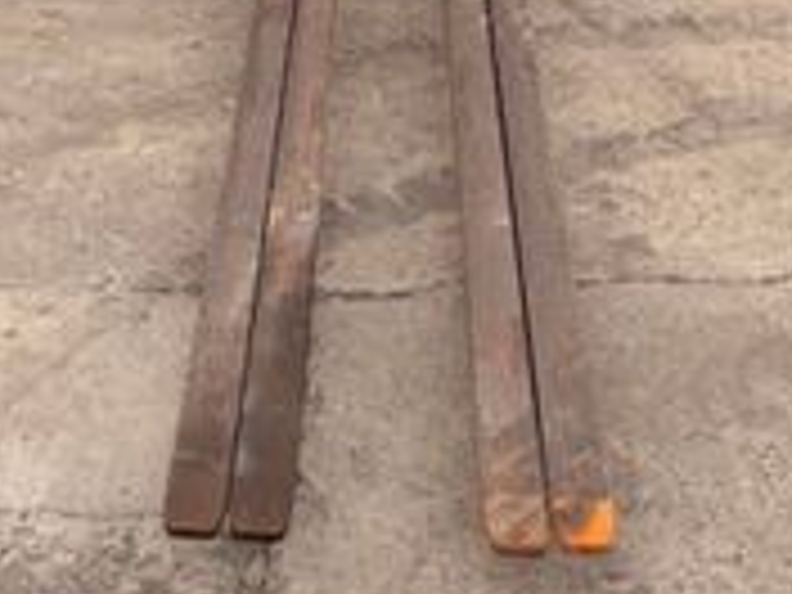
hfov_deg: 23.7
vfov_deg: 16.2
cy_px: -346
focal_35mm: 82
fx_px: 1876
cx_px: 266
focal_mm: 6.76
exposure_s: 1/1855
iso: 80
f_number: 1.78
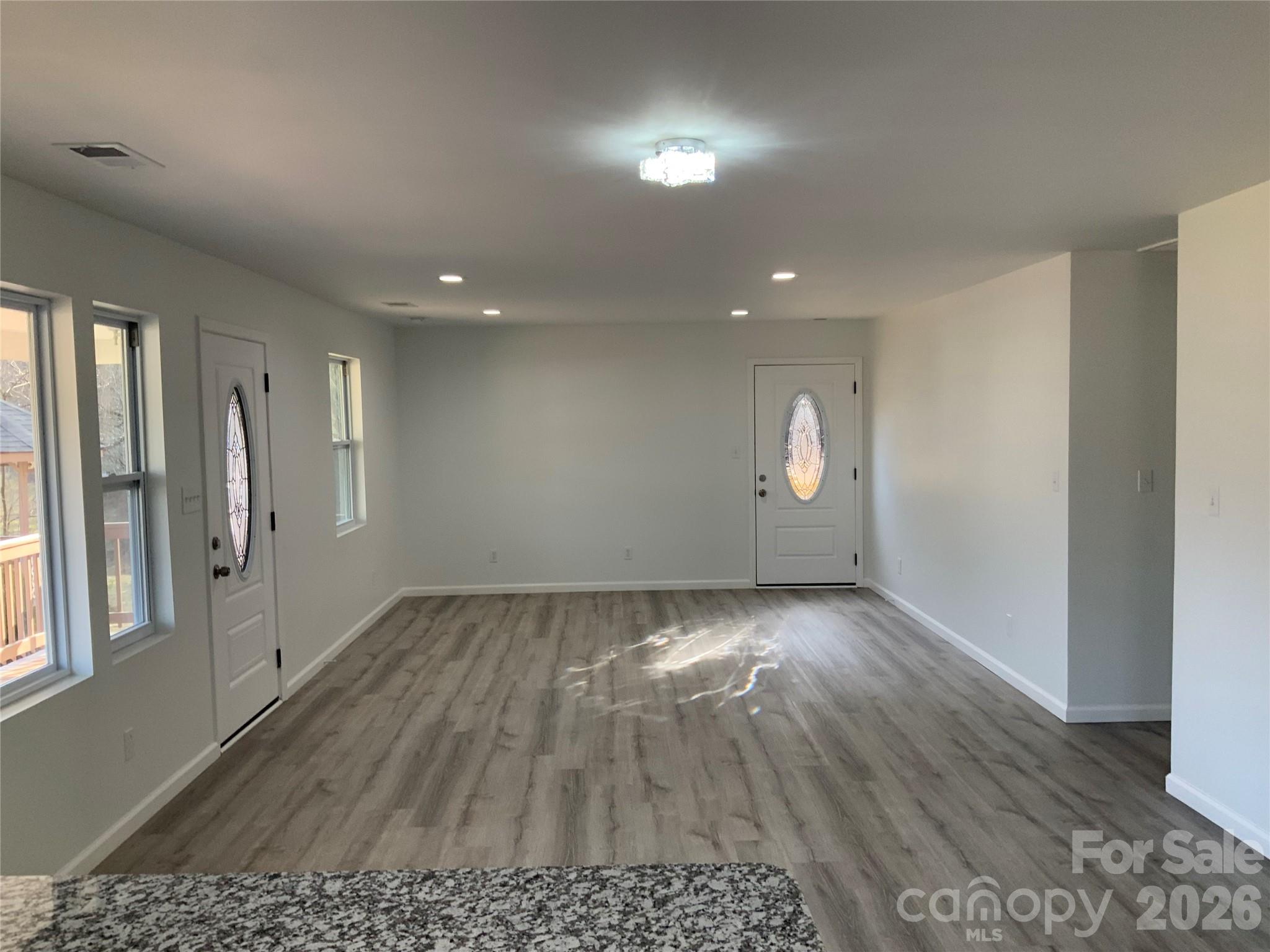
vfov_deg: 48.2
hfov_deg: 61.7
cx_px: 635
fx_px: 1064
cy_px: 476
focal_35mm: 29
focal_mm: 3
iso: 40
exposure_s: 1/60
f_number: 1.8
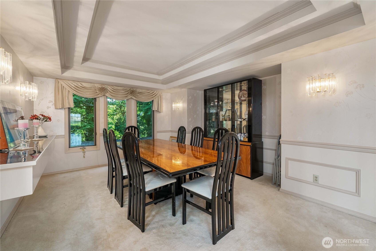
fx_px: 146
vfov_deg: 81.3
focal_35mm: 14
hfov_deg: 104.2
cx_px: 188
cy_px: 126
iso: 1000
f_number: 7.1
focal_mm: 14
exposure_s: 1/5
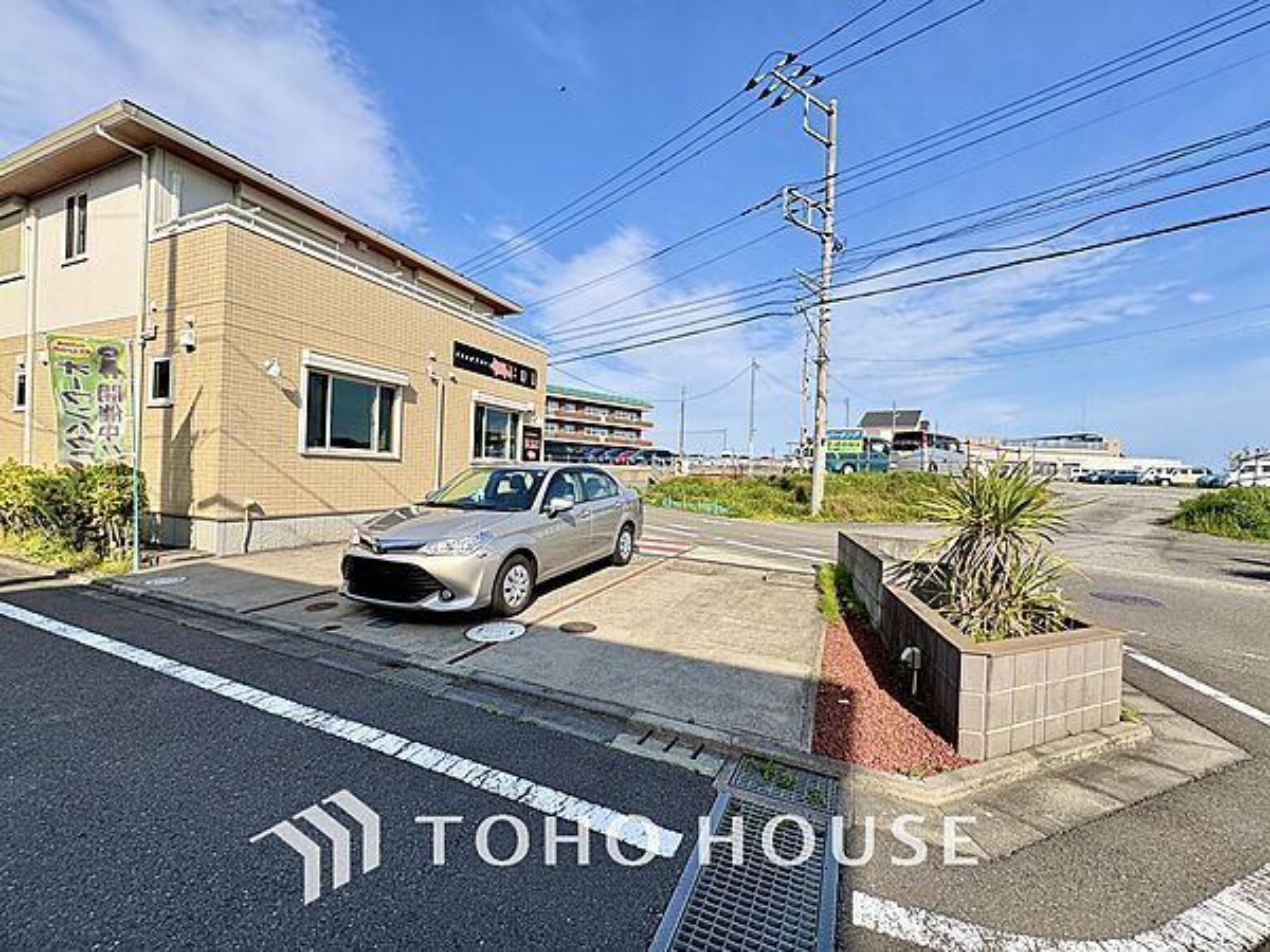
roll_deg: -1.2
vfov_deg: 85.7
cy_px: 476
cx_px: 635
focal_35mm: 14
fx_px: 514
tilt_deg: -0.1
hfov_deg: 102.1
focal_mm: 2.22
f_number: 2.2
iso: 50
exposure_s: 1/1094
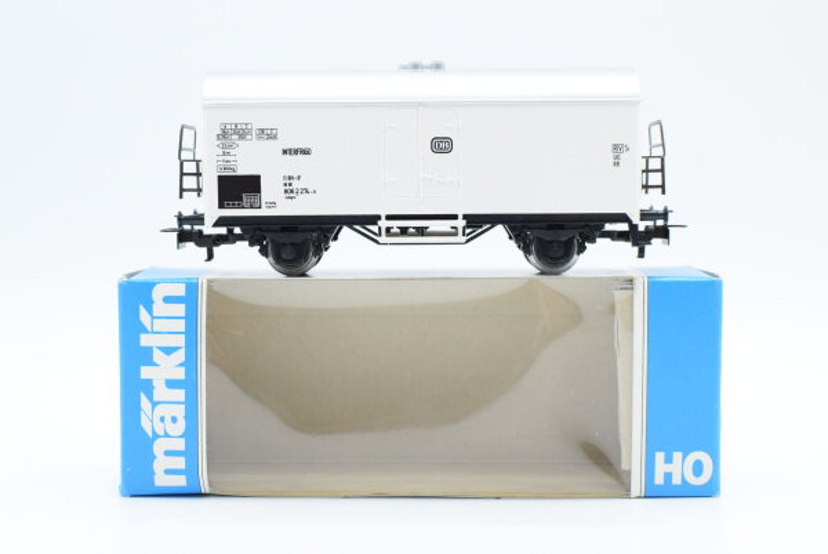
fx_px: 1208
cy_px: 277
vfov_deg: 25.8
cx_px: 414
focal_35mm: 52
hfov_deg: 37.8
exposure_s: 1/125
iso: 320
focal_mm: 35
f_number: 8
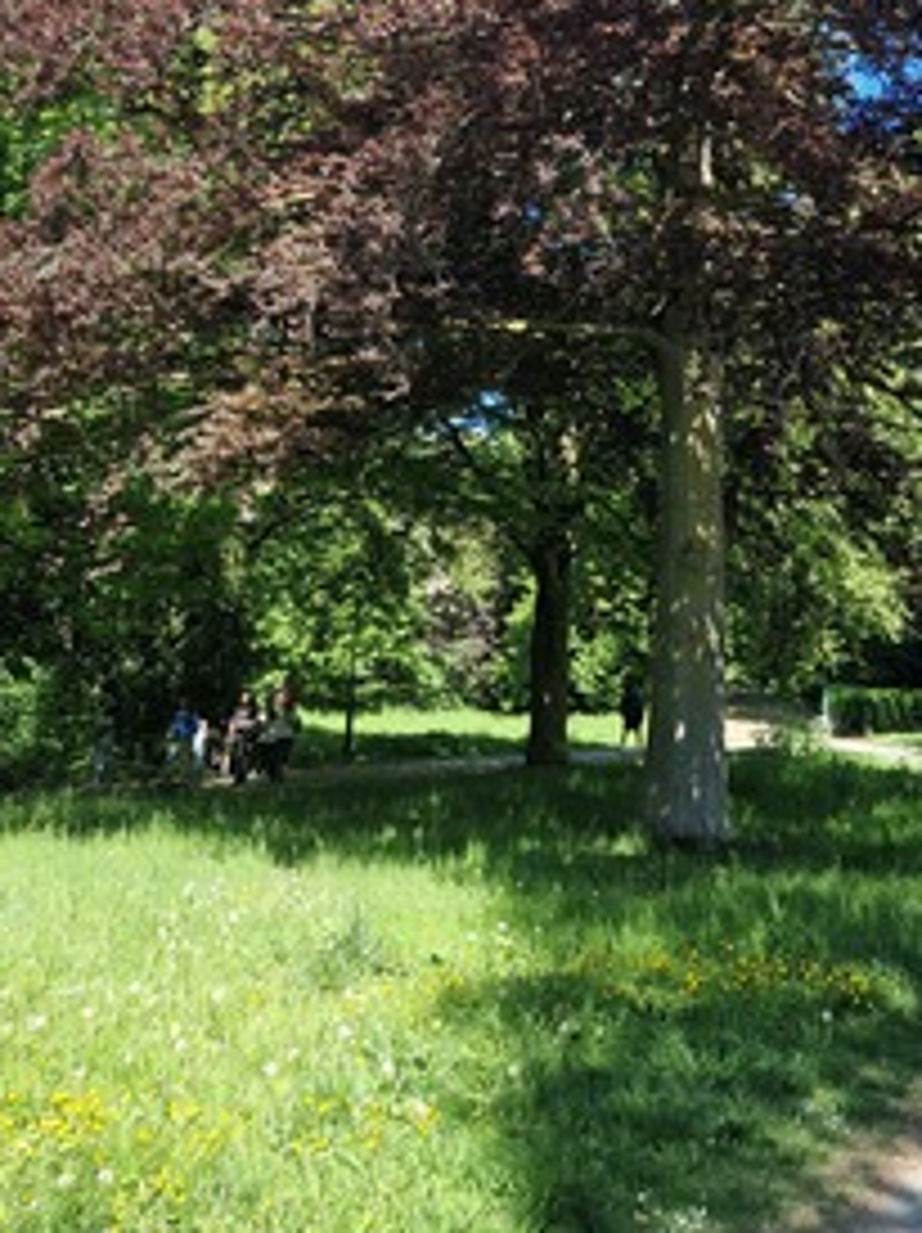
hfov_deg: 33.8
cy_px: 176
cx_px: 650
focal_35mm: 42
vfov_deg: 42.0
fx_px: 1494
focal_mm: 5.4
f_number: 1.8
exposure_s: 1/393
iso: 50
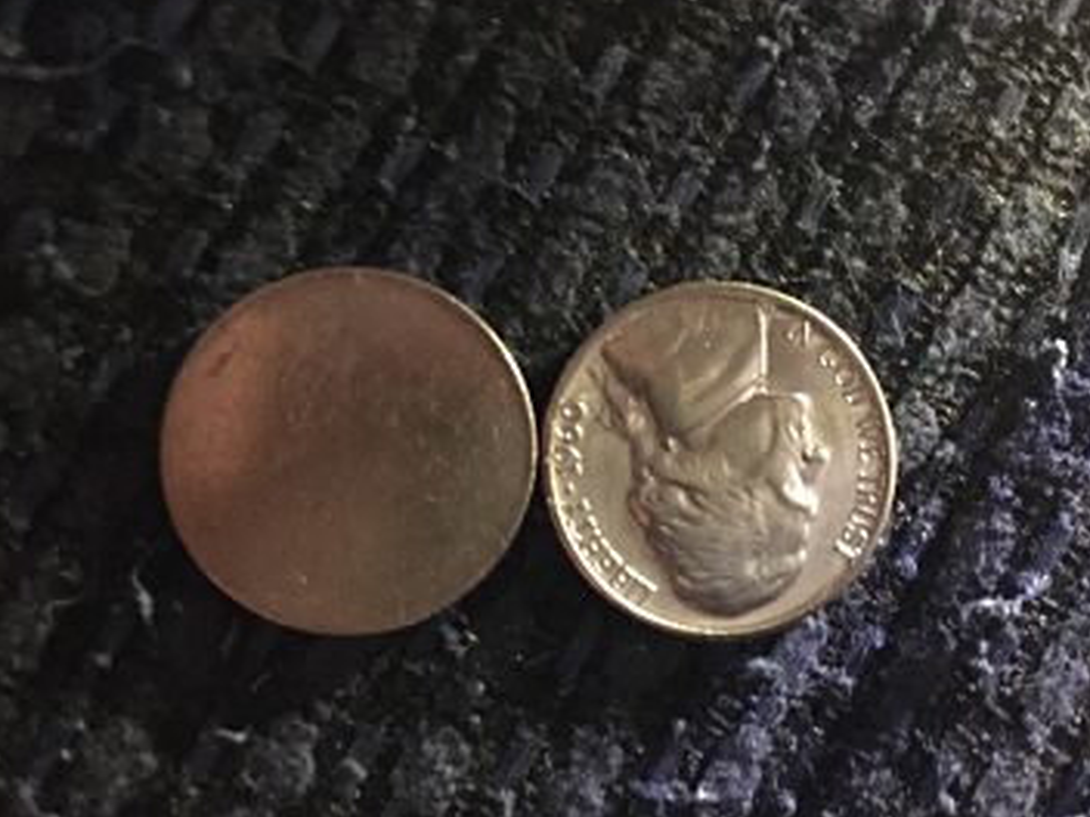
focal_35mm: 33
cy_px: 421
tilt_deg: -71.9
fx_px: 1039
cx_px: 604
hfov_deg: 55.2
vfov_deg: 42.9
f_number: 2.2
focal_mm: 4.15
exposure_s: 1/15
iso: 500
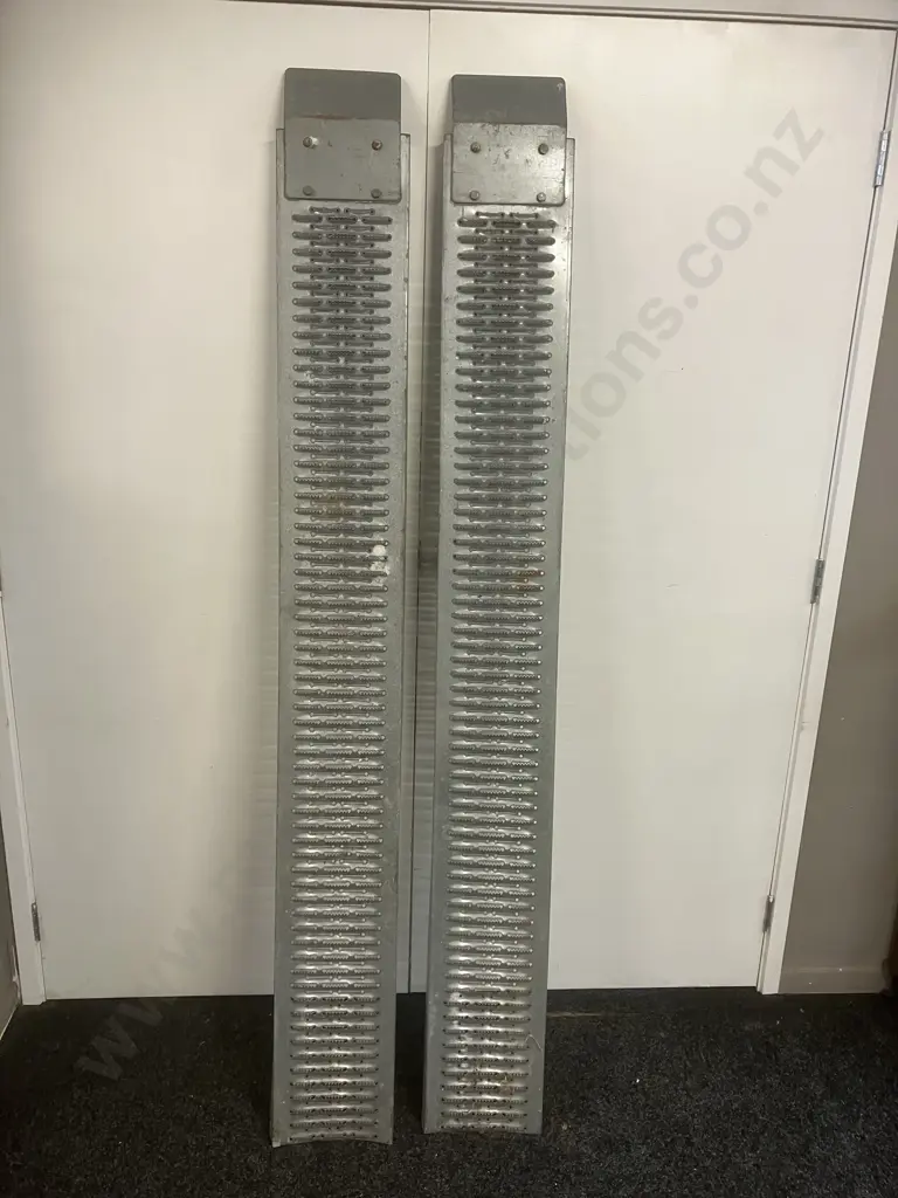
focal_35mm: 28
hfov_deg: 49.7
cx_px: 449
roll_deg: -1.2
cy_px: 599
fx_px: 968
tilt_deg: -15.4
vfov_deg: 63.4
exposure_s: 1/50
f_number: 1.8
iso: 125
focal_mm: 3.99
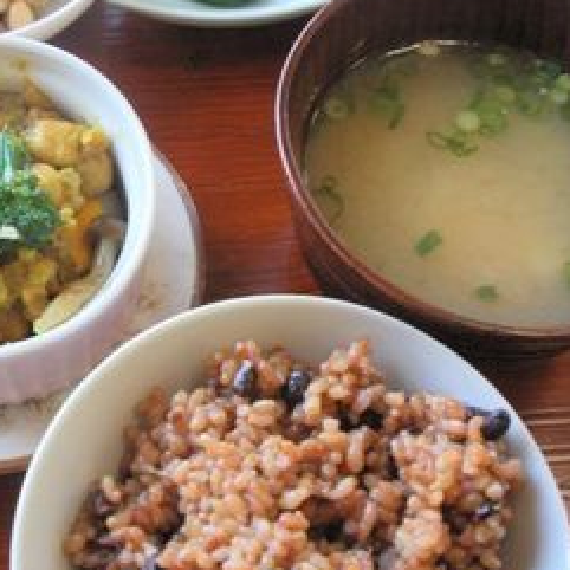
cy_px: 209
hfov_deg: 27.9
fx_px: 1136
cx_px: 179
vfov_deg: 28.0
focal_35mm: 61
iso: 100
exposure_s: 1/40
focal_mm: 6.6
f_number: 3.5
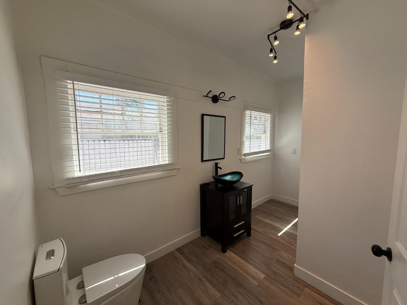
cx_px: 204
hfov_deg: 102.1
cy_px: 152
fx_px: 165
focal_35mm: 14
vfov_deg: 85.7
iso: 50
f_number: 2.2
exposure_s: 1/559
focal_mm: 2.22
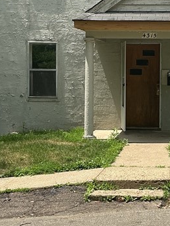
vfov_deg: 23.0
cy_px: 105
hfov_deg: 17.1
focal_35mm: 85
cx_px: 158
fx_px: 556
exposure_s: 1/1534
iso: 25
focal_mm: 3
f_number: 1.8
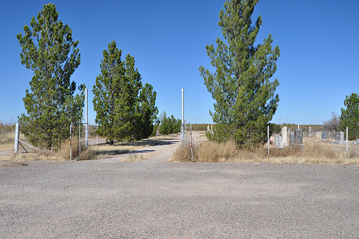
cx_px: 175
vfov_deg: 33.4
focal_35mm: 40
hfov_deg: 48.4
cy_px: 118
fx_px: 399
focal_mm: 26
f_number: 8
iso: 200
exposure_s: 1/250
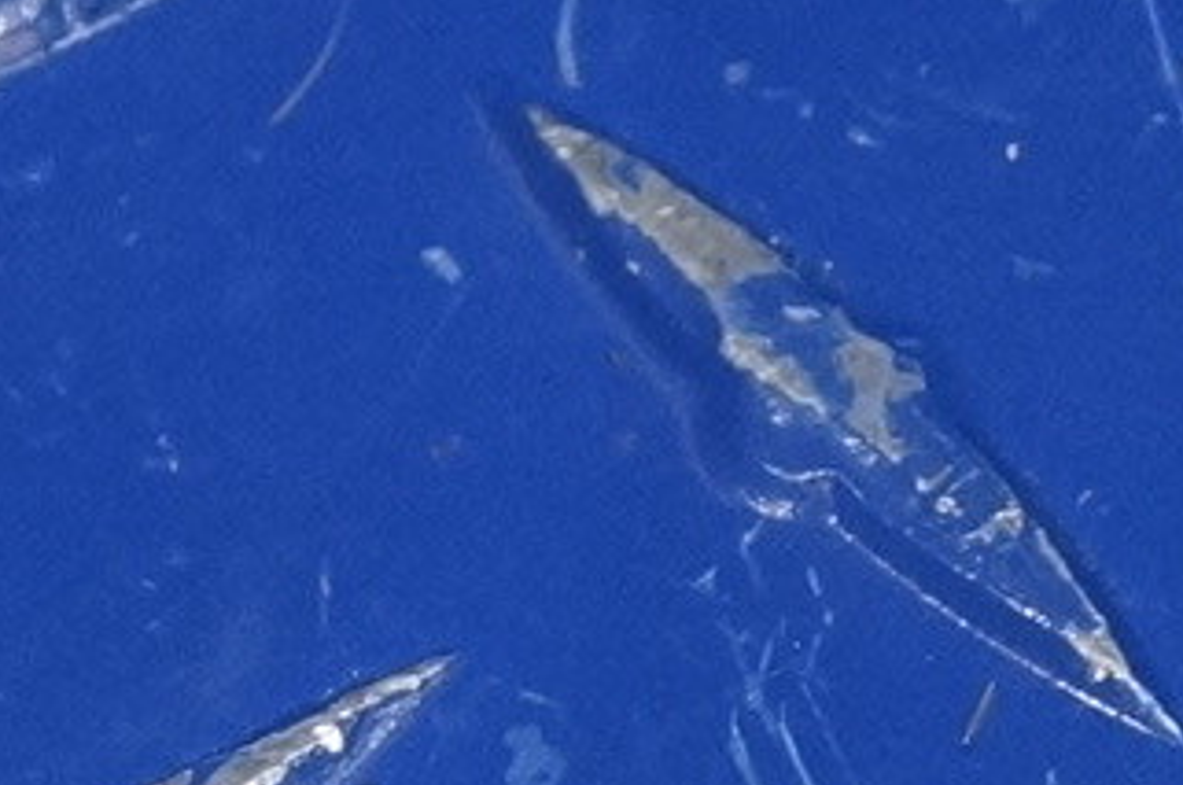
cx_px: 4489
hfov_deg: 4.2
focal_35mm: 458
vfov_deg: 3.0
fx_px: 15028
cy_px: -1002
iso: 800
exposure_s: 1/60
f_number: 9
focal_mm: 40
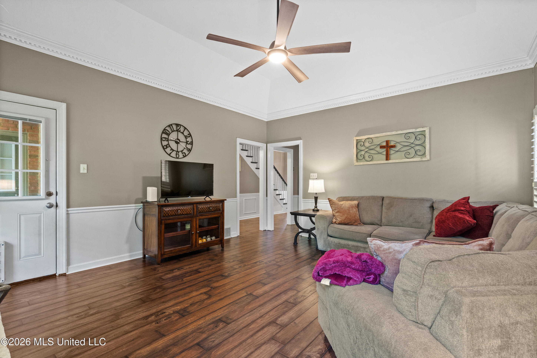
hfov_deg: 96.7
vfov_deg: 73.7
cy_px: 179
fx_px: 239
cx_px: 268
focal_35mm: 16
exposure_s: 1/1.25
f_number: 9
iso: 800
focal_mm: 16
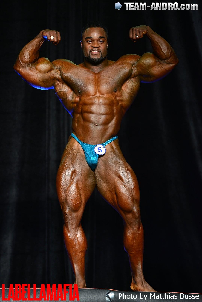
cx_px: 101
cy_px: 151
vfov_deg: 10.3
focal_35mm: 200
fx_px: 1681
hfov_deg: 6.9
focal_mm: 200
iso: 800
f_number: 3.2
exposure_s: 1/100
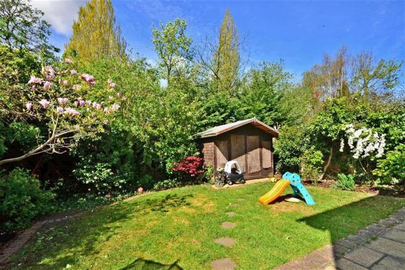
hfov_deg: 100.4
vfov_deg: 77.3
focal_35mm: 15
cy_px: 135
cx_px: 202
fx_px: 169
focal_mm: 10
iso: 400
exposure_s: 1/160
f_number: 16
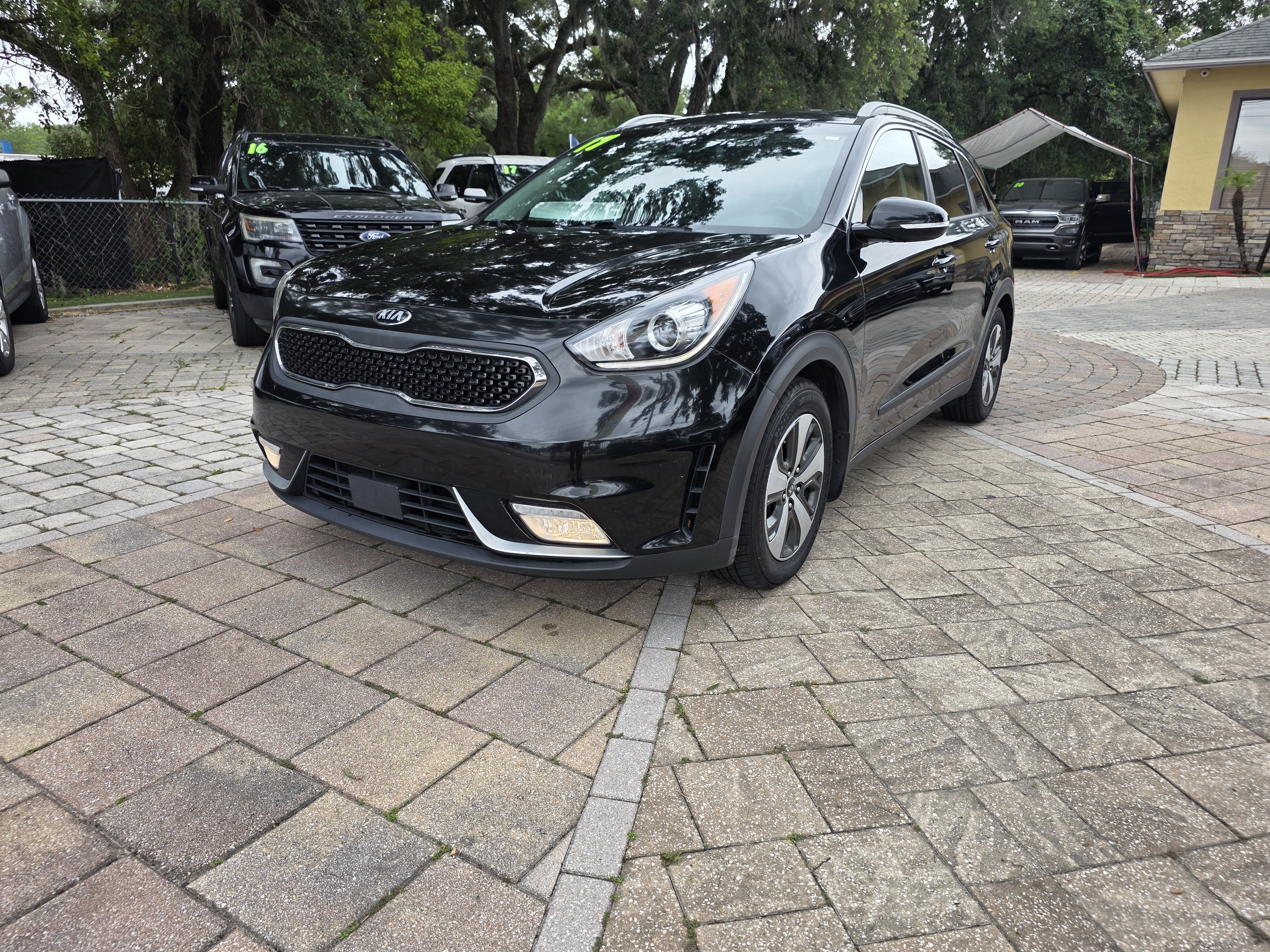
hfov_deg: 73.9
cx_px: 635
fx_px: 844
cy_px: 476
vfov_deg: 58.9
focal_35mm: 23
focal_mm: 6.3
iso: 32
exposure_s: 1/359
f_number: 1.7
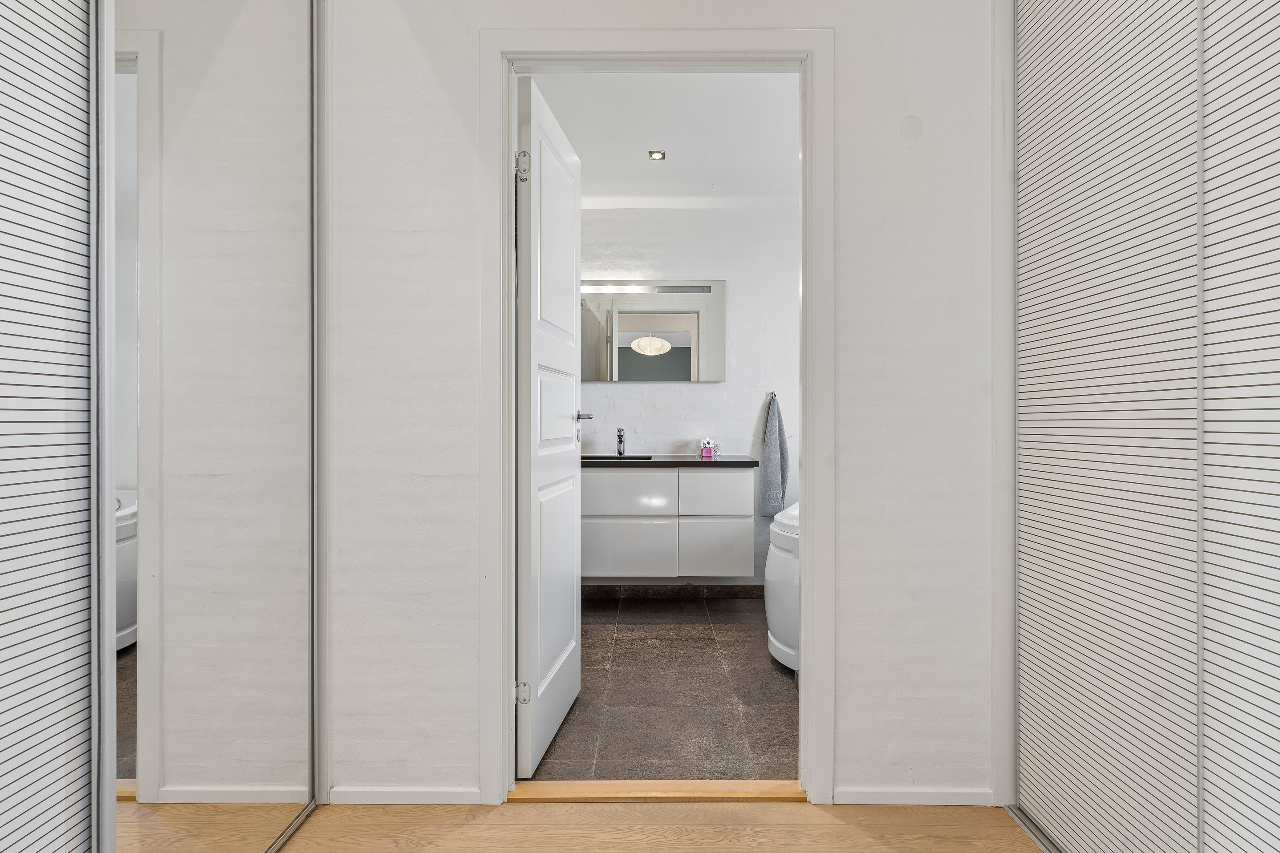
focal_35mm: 24
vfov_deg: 53.1
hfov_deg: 73.7
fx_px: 853
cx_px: 657
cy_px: 427
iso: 200
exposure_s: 1/5
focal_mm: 23
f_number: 8
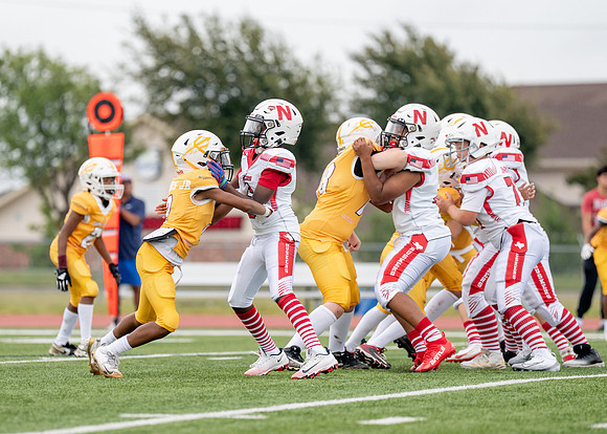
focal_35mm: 302
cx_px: 238
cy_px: 255
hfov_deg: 6.7
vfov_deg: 4.8
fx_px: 5212
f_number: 2.8
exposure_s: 1/2000
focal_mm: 200
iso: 400
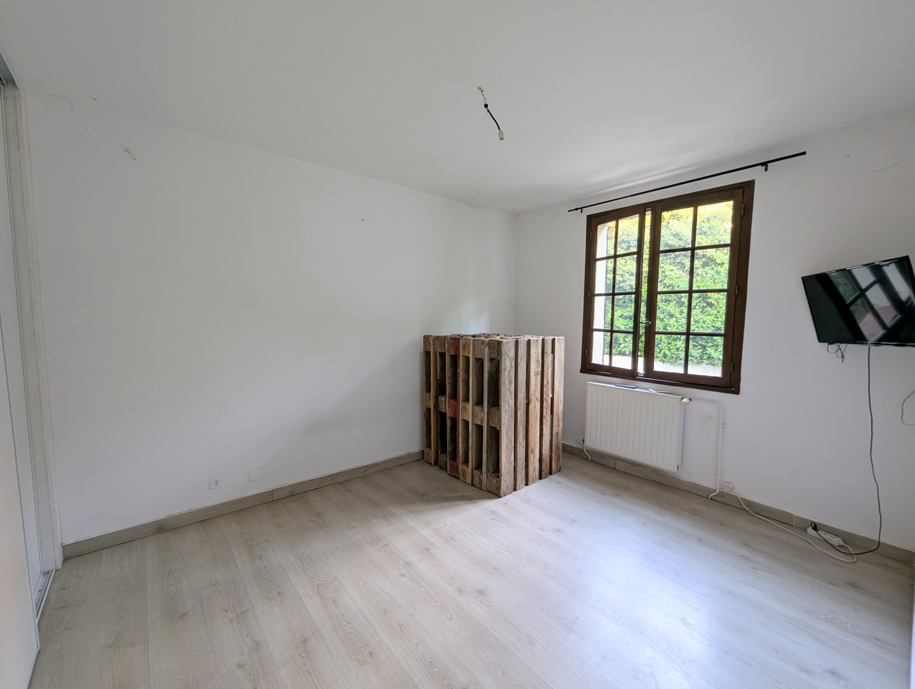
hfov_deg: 106.1
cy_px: 344
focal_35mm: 13
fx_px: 344
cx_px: 458
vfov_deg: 90.1
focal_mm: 1.95
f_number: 2.2
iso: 174
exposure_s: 1/25.6
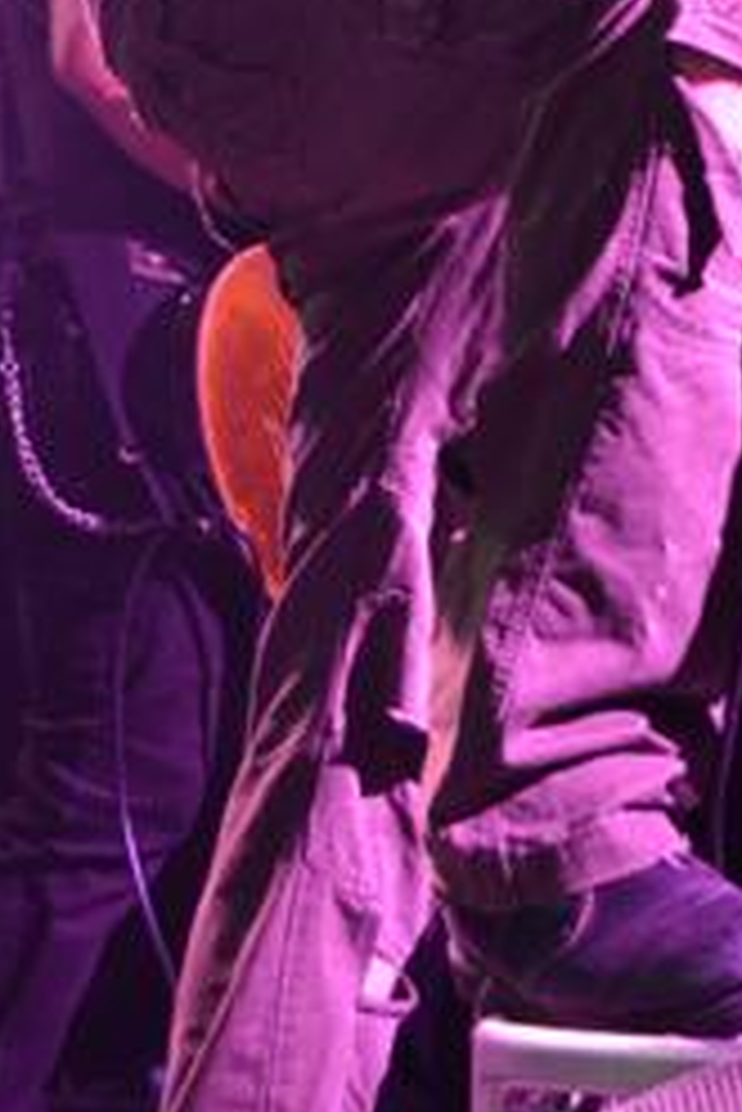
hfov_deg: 10.3
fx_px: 4075
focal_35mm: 132
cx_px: 726
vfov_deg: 15.1
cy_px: -104
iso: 1250
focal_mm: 34
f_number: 4.5
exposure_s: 1/60
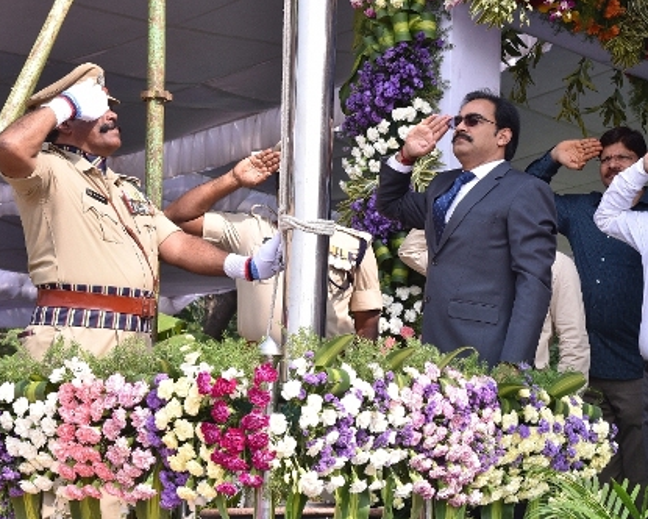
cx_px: 504
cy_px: 253
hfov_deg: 16.2
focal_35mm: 118
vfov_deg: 13.1
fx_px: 2263
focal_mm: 75
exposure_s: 1/200
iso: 400
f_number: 13
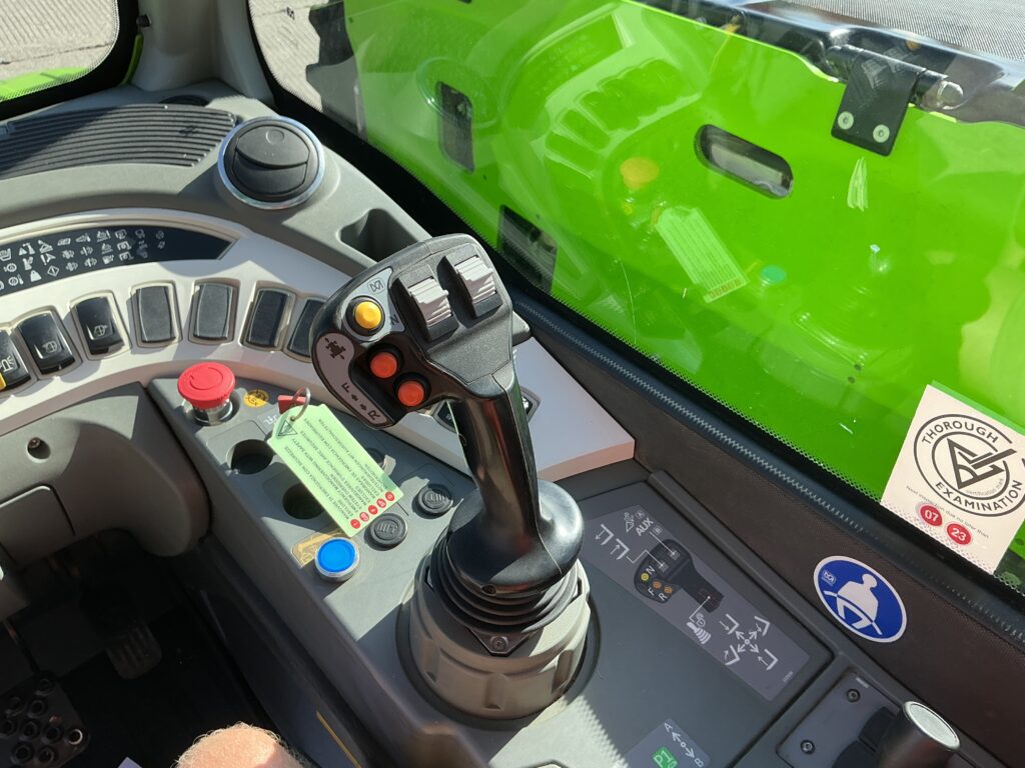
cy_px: 384
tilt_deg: -46.5
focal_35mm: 28
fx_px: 829
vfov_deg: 49.7
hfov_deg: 63.4
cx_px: 512
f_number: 1.8
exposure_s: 1/294
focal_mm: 3
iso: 25
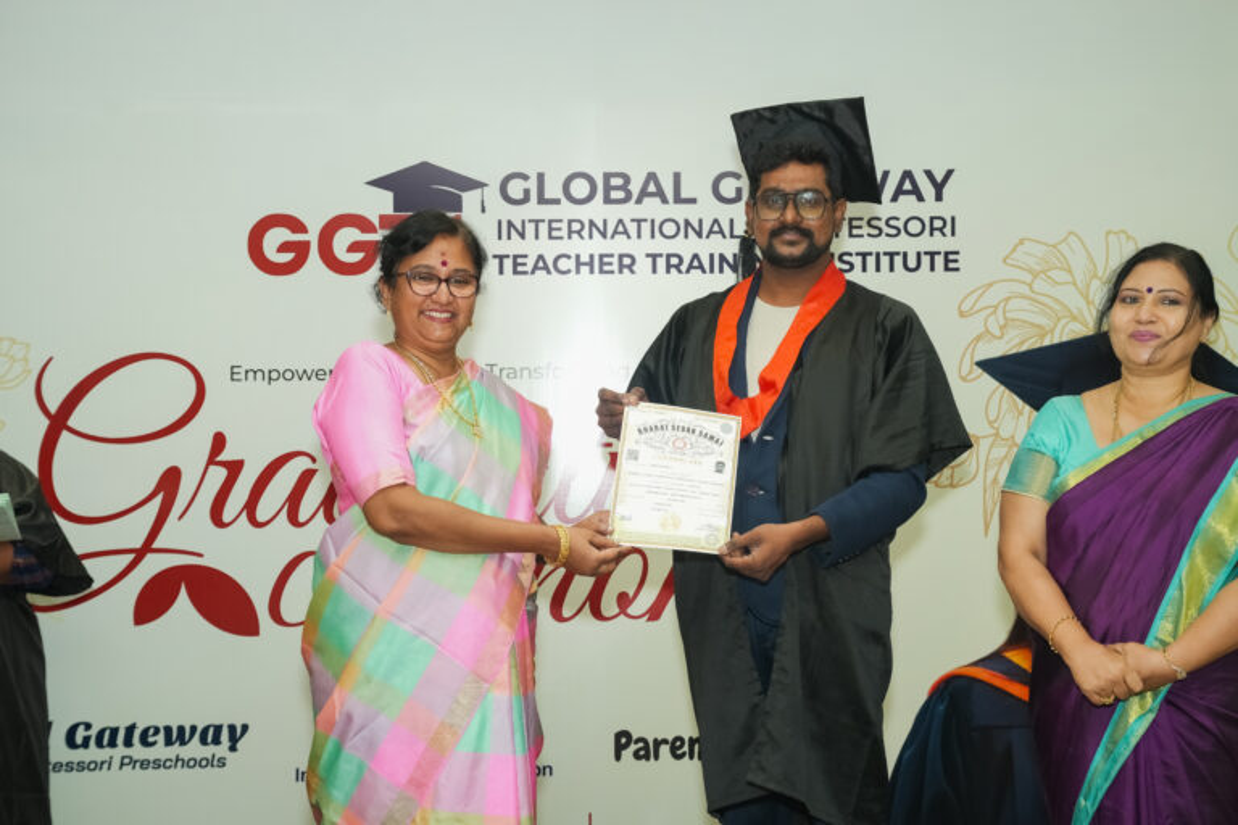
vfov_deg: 25.5
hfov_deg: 37.5
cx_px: 619
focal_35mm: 53
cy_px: 412
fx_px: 1822
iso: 1000
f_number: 5.6
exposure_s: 1/125
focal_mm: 53
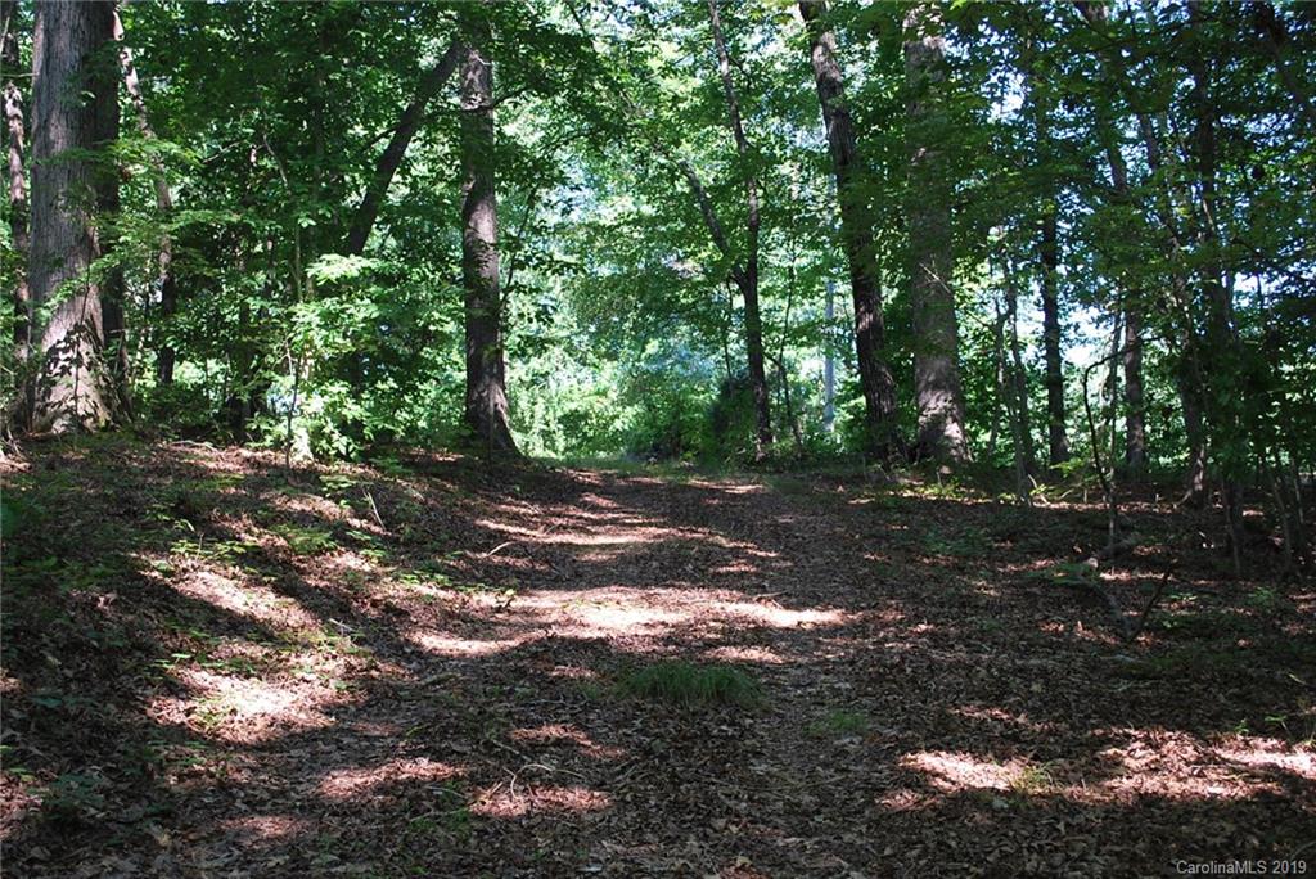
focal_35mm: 48
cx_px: 658
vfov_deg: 28.1
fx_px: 1756
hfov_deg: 41.1
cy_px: 440
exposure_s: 1/60
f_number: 5
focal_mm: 32
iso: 200
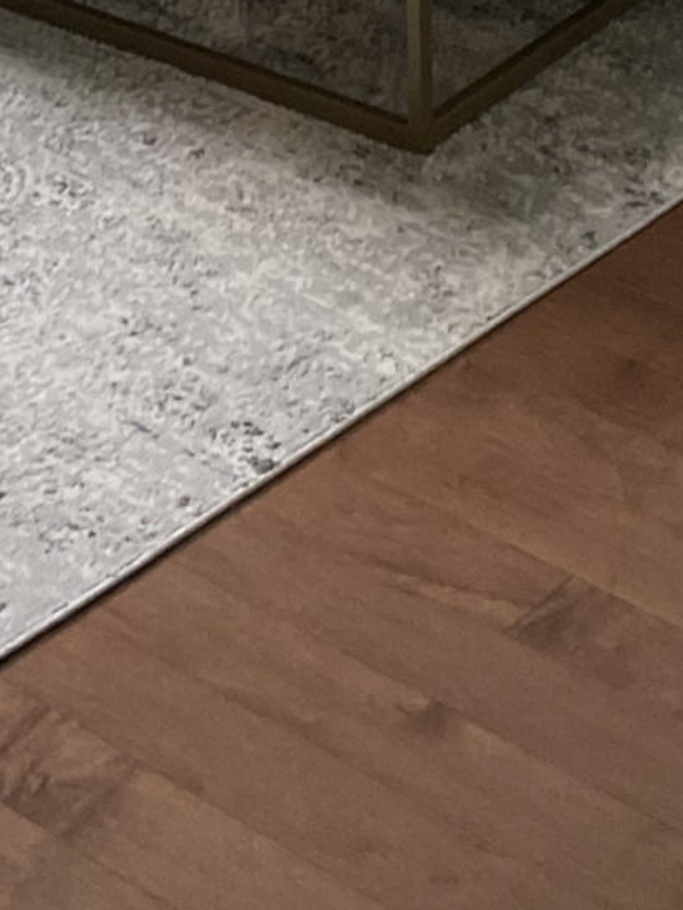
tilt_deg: -15.2
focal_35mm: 121
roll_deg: +1.1
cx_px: 435
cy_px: -632
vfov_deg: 14.6
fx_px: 3181
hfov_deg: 12.2
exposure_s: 1/60
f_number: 1.6
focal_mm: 4.2
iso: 320
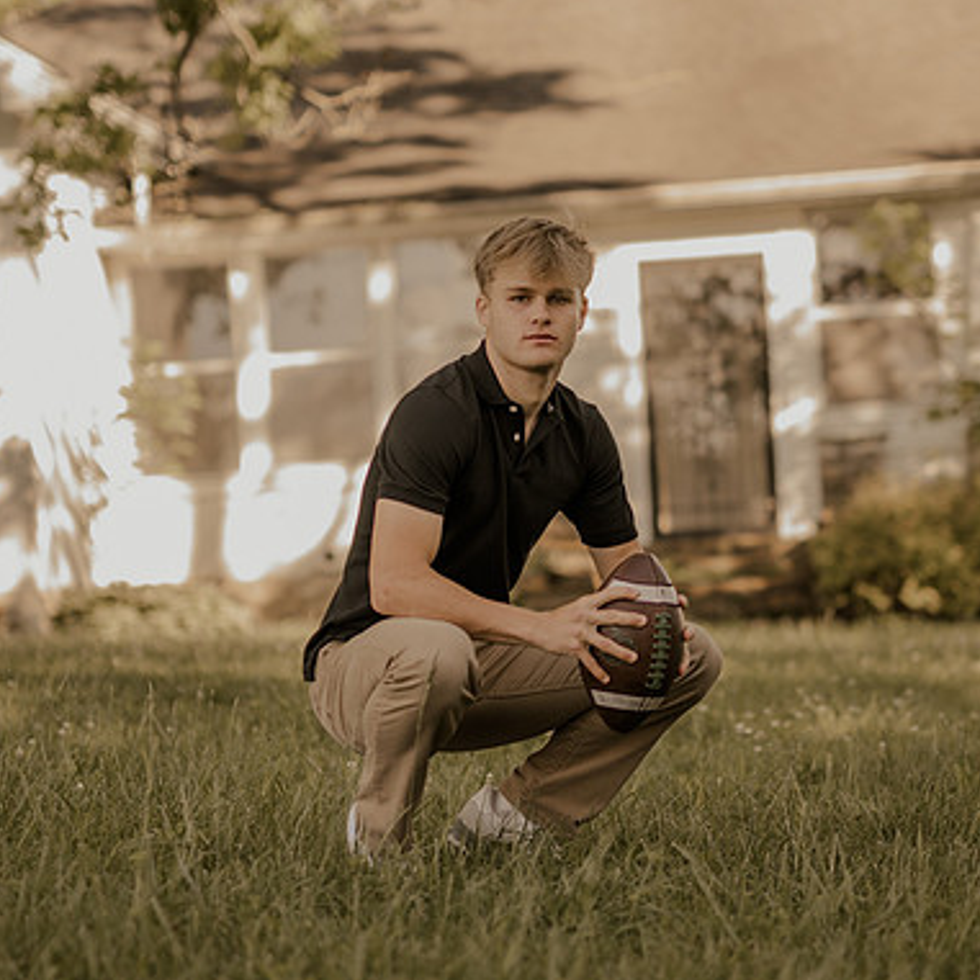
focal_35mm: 97
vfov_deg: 17.9
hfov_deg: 17.9
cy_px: 486
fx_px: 3107
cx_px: 553
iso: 100
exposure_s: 1/800
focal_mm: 50
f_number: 1.8
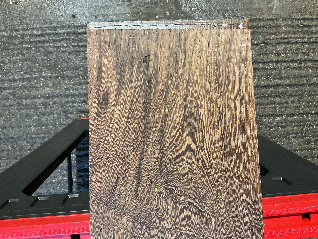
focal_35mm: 29
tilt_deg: -85.5
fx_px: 266
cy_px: 120
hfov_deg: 61.7
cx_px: 159
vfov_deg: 48.2
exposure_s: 1/33
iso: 200
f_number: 1.8
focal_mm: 3
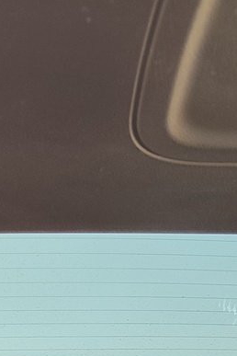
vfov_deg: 16.1
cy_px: 706
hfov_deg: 13.4
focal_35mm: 99
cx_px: -55
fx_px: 978
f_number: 1.7
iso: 50
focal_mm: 6.07
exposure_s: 1/110
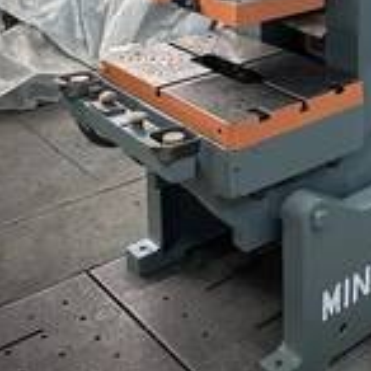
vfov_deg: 24.5
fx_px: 764
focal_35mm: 63
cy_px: -86
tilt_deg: -7.3
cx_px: 358
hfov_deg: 26.1
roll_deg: -1.1
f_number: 1.5
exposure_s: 1/60
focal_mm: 5.7
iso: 320
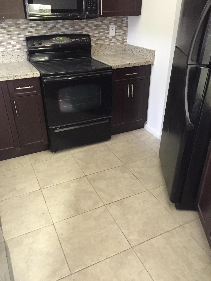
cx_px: 106
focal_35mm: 29
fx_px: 236
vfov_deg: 61.7
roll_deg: +0.9
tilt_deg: -29.7
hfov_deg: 48.2
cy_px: 140
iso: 250
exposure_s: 1/15
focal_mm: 4.15
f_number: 2.2
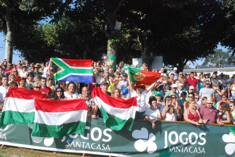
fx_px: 265
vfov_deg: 33.1
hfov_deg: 47.9
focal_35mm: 40
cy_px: 78
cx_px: 118
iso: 3200
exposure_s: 1/640
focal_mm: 27
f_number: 22
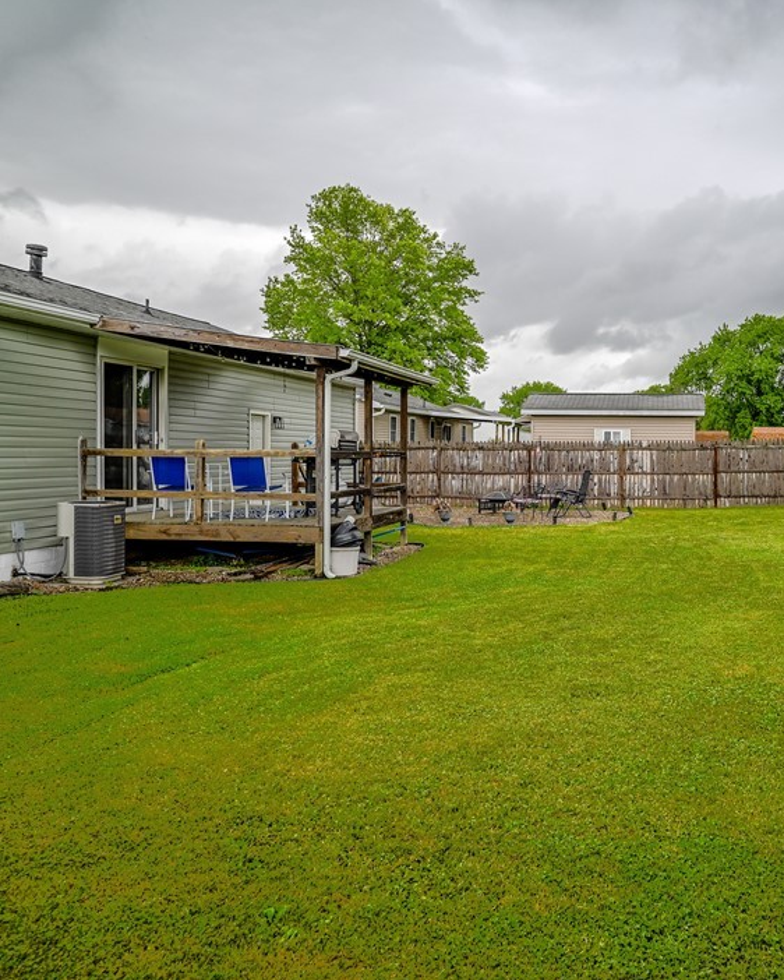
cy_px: 477
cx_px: 589
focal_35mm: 29
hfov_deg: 48.1
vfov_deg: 60.4
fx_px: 841
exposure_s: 1/200
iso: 100
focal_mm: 20
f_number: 7.1
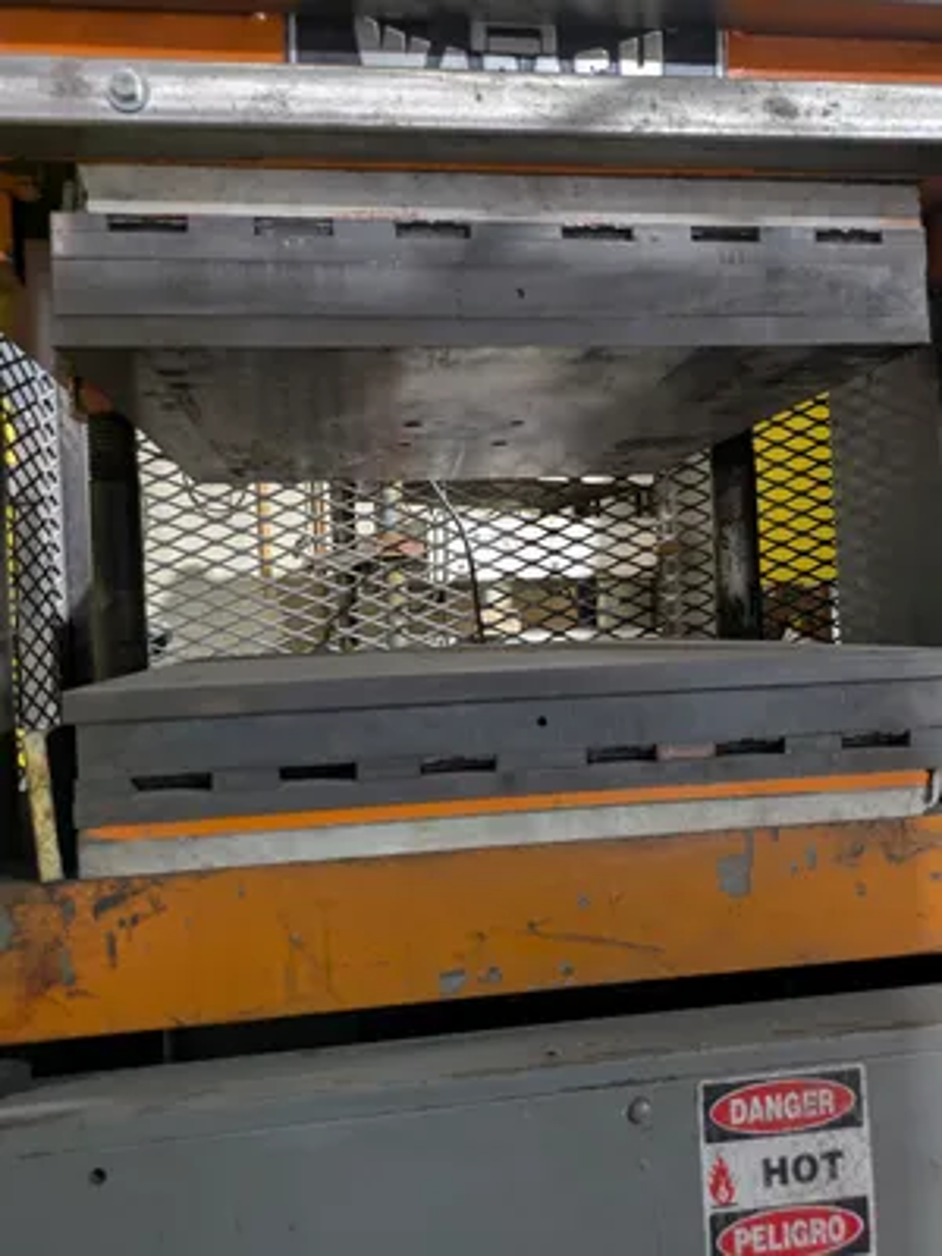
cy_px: 628
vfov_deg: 69.4
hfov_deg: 54.9
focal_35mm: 25
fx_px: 907
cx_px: 471
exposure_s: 1/40
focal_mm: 5.43
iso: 225
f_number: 1.89
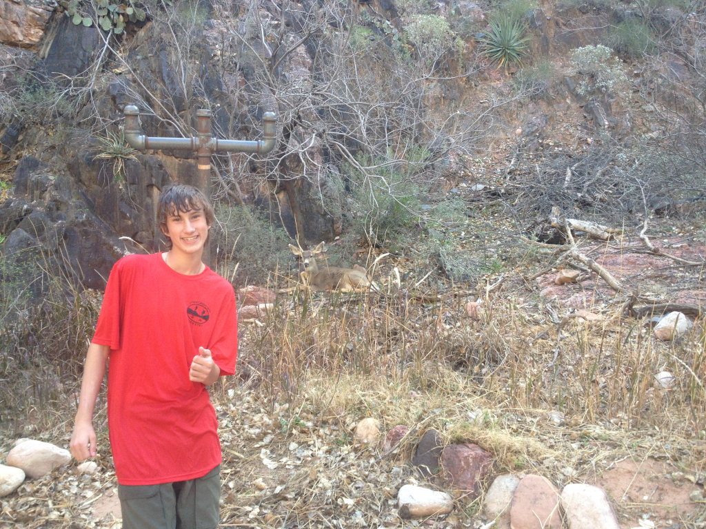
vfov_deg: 40.7
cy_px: 264
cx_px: 353
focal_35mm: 35
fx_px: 714
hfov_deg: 52.6
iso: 80
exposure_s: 1/120
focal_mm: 4.28
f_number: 2.4
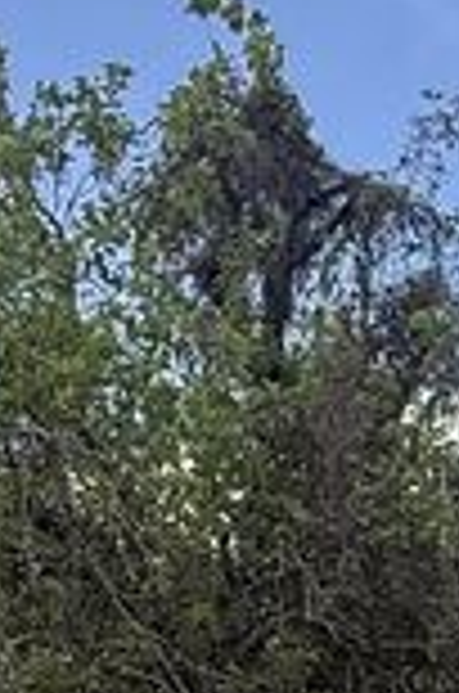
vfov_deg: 19.8
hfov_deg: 14.0
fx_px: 1863
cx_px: 130
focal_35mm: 97
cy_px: 837
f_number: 2.2
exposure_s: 1/355
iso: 64
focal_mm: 2.22
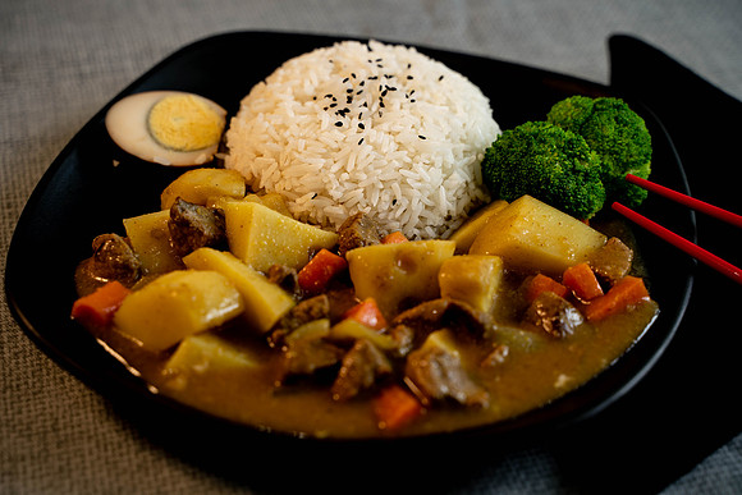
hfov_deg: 32.4
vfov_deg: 21.9
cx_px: 371
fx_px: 1278
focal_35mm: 62
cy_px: 248
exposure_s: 1/80
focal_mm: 62
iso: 160
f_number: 4
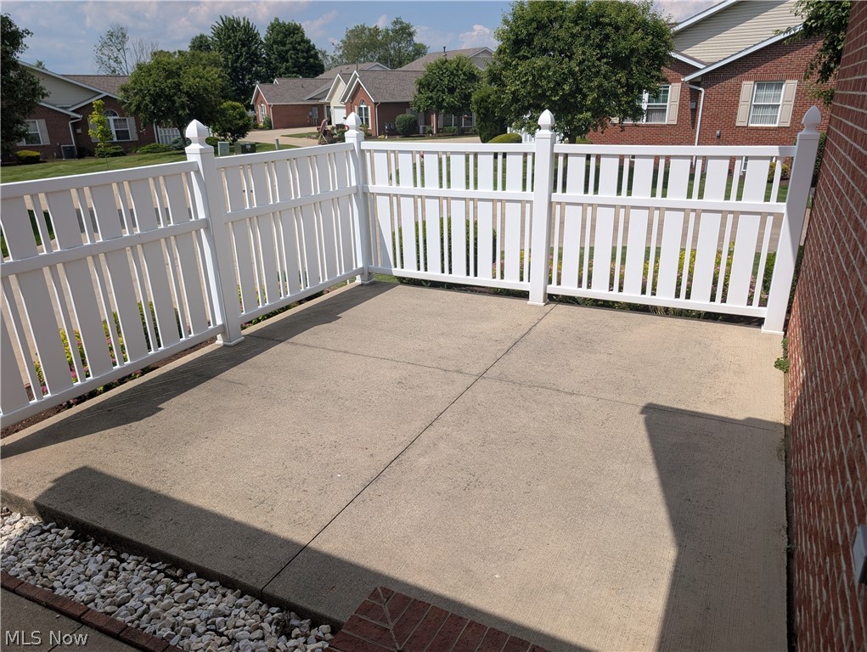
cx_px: 434
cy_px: 326
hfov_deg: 71.5
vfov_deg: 56.9
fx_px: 602
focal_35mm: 24
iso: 22
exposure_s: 1/1764
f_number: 1.68
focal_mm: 6.9
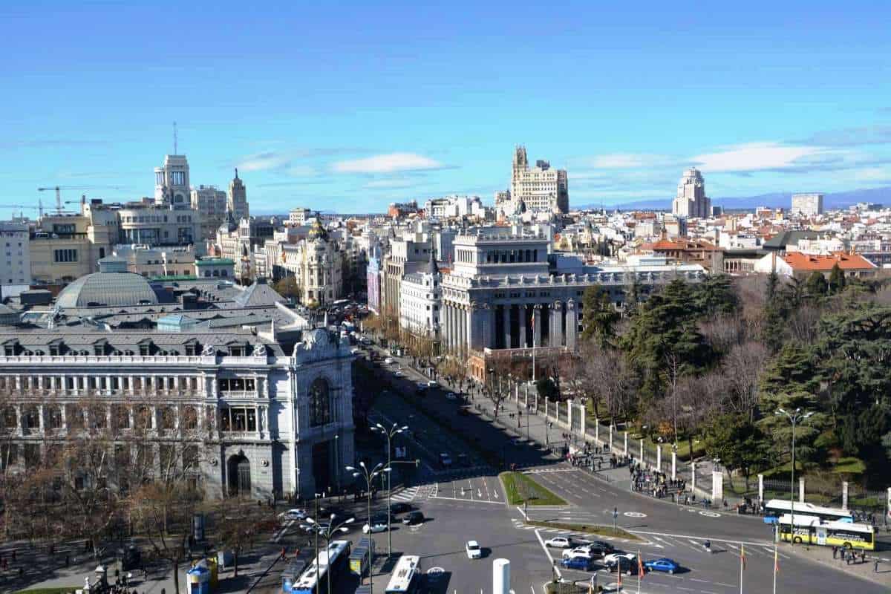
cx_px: 446
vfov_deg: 35.5
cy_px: 297
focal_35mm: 38
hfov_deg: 51.3
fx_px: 928
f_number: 9
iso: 100
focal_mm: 25
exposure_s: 1/250
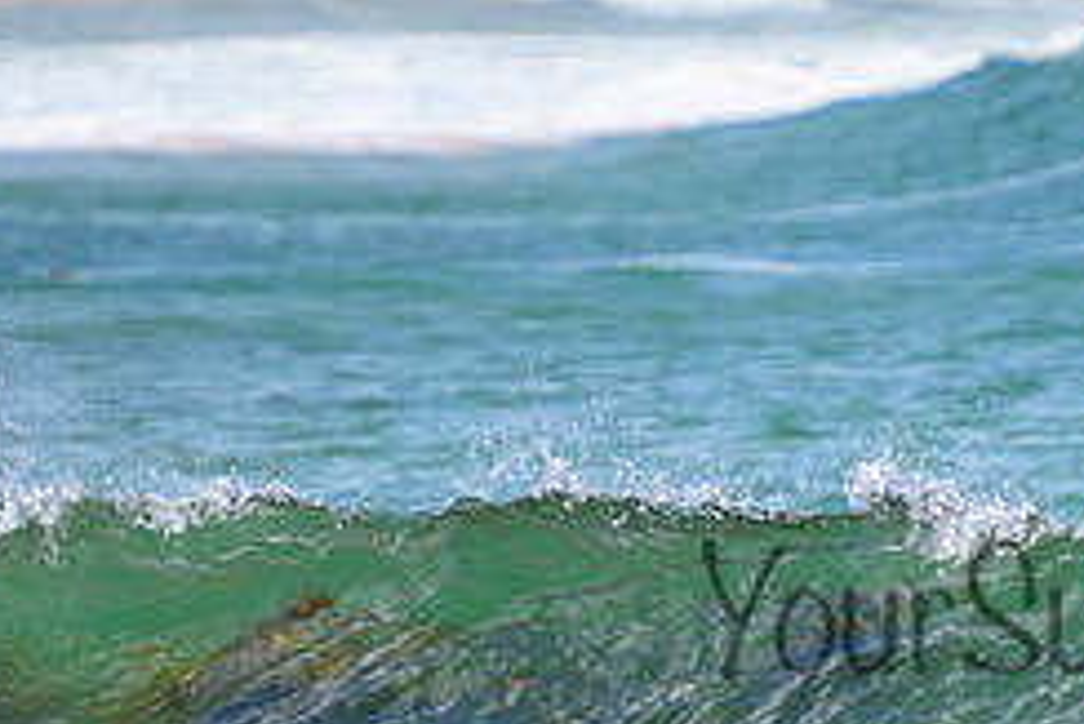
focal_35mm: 1306
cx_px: 727
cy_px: 249
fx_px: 39347
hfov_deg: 1.6
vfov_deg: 1.1
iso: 280
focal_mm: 400
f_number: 5.6
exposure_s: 1/2000
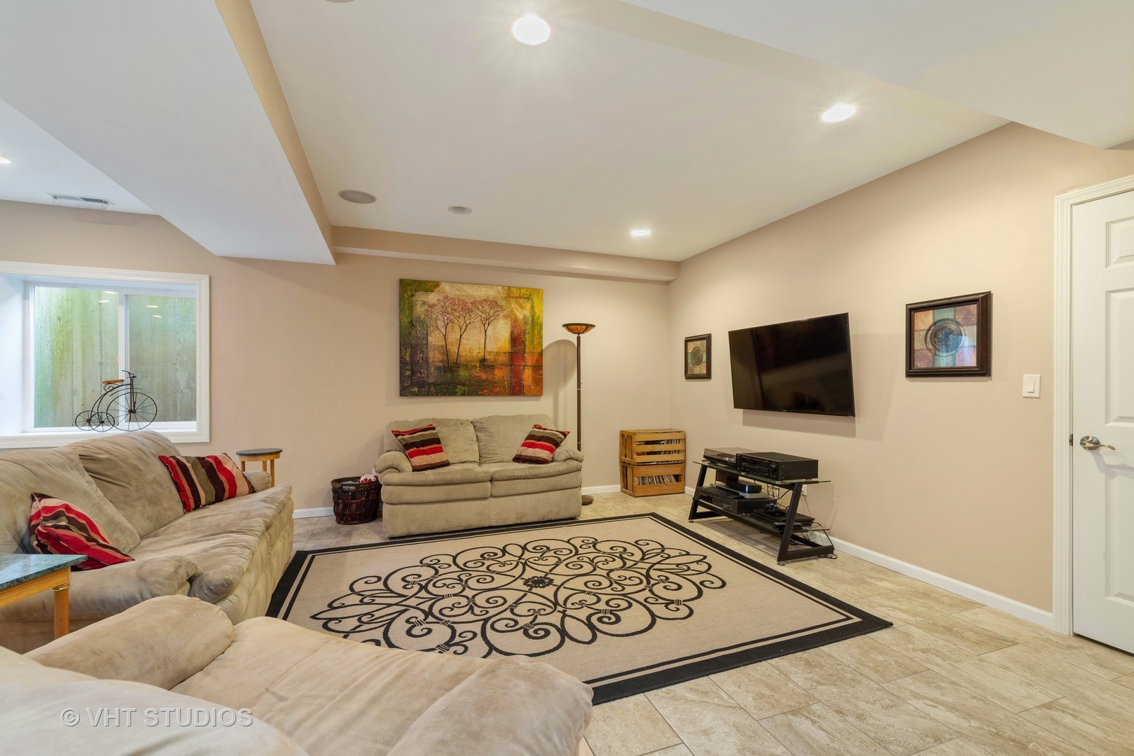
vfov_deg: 77.3
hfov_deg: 100.4
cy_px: 378
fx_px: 473
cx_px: 567
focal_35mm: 15
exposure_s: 4
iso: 200
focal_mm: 15
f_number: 10
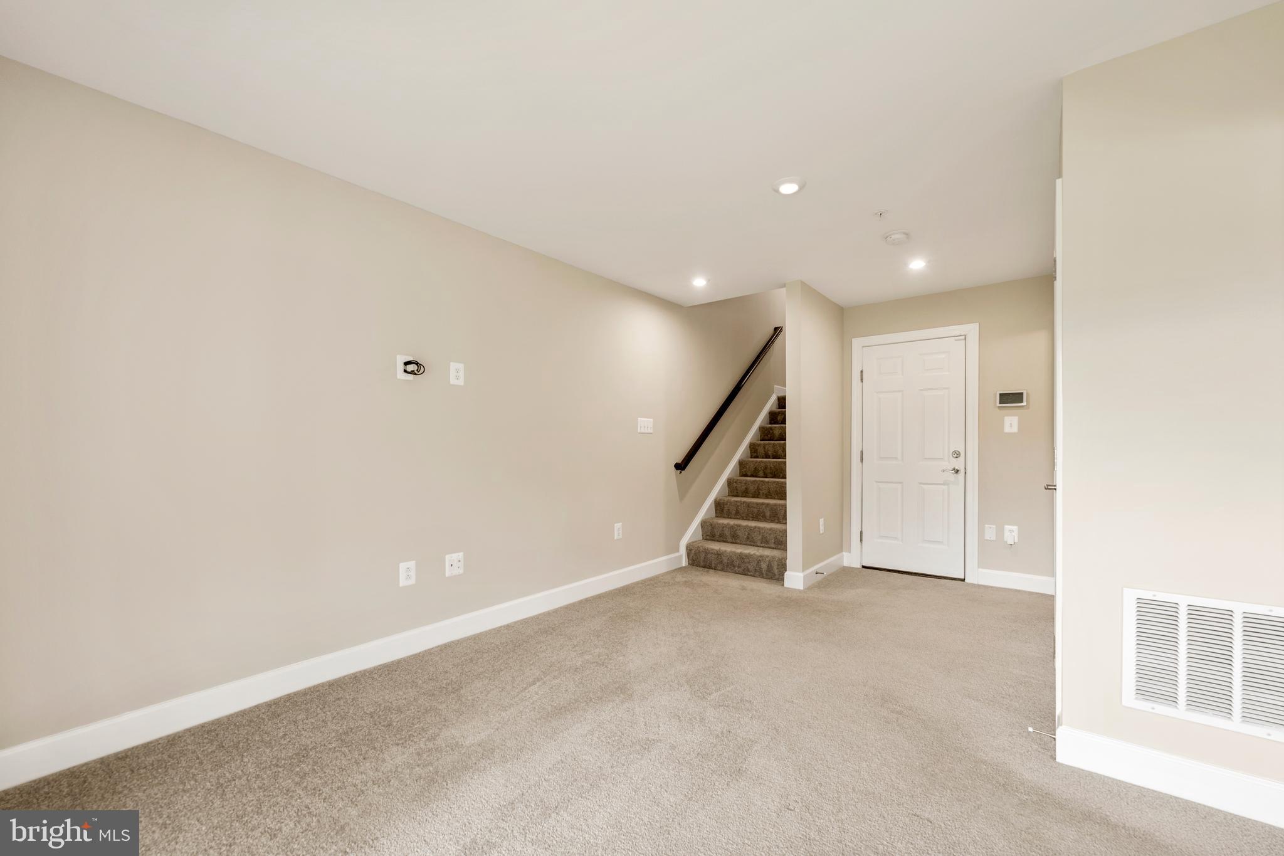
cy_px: 428
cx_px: 642
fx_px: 517
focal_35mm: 14
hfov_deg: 102.3
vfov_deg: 79.2
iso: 100
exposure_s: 1/13
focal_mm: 14.5
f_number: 5
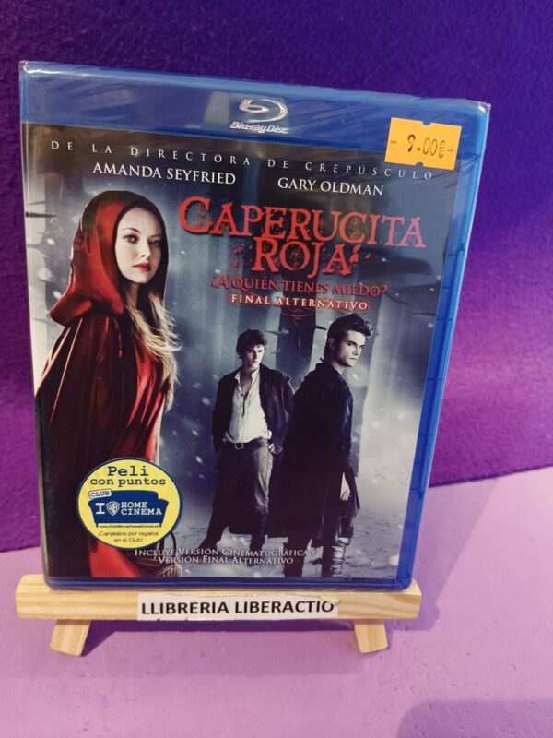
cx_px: 276
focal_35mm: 26
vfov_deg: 67.3
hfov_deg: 53.1
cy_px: 369
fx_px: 554
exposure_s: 1/50
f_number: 1.8
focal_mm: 3.96
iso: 1453
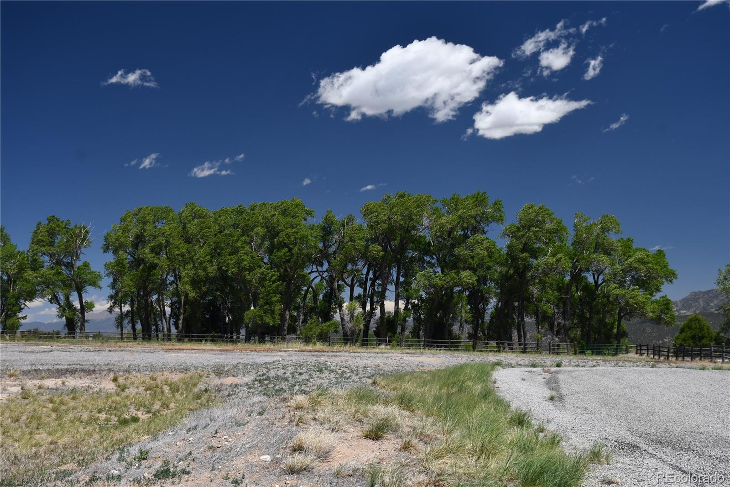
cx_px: 365
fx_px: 1054
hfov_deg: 38.2
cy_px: 244
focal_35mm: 52
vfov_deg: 26.0
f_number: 7.1
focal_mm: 35
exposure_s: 1/250
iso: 200
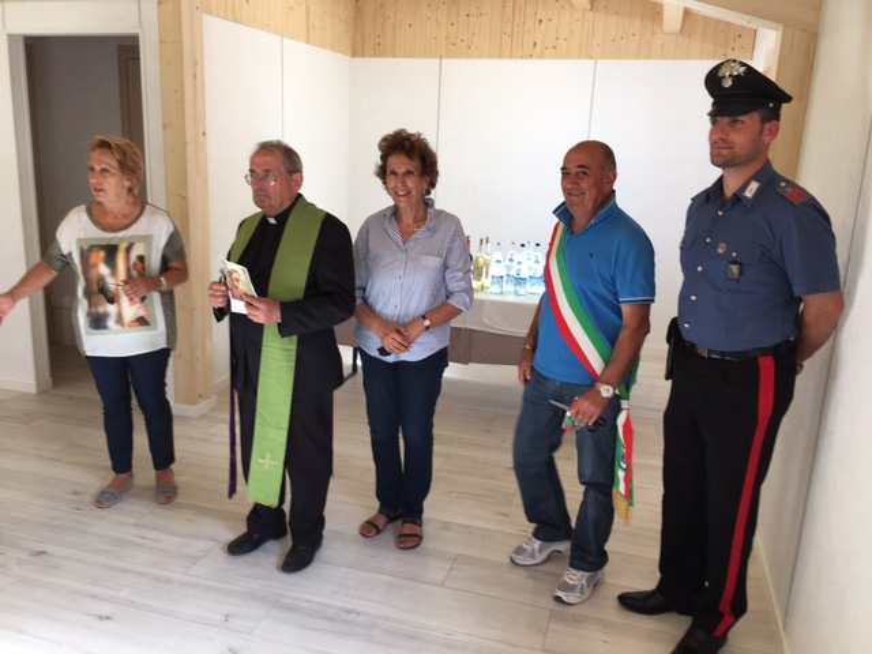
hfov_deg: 61.7
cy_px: 327
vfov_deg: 48.2
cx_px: 436
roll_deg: -2.4
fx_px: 731
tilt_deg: -14.2
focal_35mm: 29
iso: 25
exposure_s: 1/50
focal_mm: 4.15
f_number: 2.2
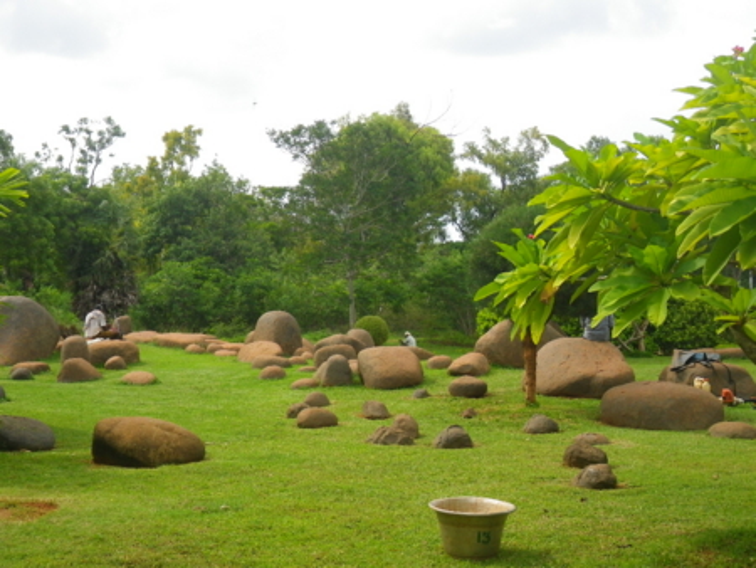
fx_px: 1114
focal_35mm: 51
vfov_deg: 28.6
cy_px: 284
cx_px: 378
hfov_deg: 37.5
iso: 80
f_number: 5.3
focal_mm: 9.1
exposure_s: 1/160
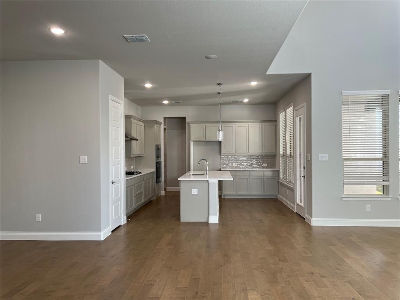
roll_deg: +0.3
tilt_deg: -0.1
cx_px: 200
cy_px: 150
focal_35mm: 26
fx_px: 300
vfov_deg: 53.1
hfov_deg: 67.3
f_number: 1.5
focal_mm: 5.7
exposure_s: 1/120
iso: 64
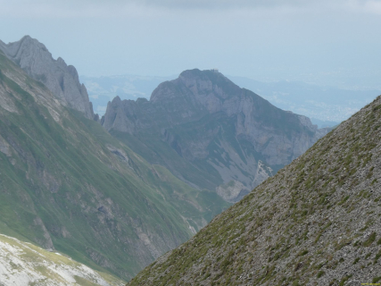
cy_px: 143
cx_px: 190
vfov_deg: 11.0
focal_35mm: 135
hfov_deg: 14.6
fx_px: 1485
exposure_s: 1/400
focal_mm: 24.2
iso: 80
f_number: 5.3
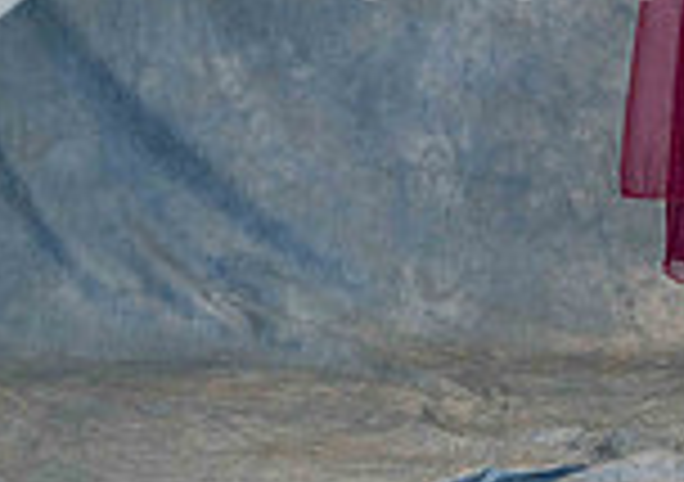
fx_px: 6727
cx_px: 858
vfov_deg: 4.1
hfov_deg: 5.8
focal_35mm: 348
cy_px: -337
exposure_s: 1/250
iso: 1600
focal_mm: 85
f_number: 2
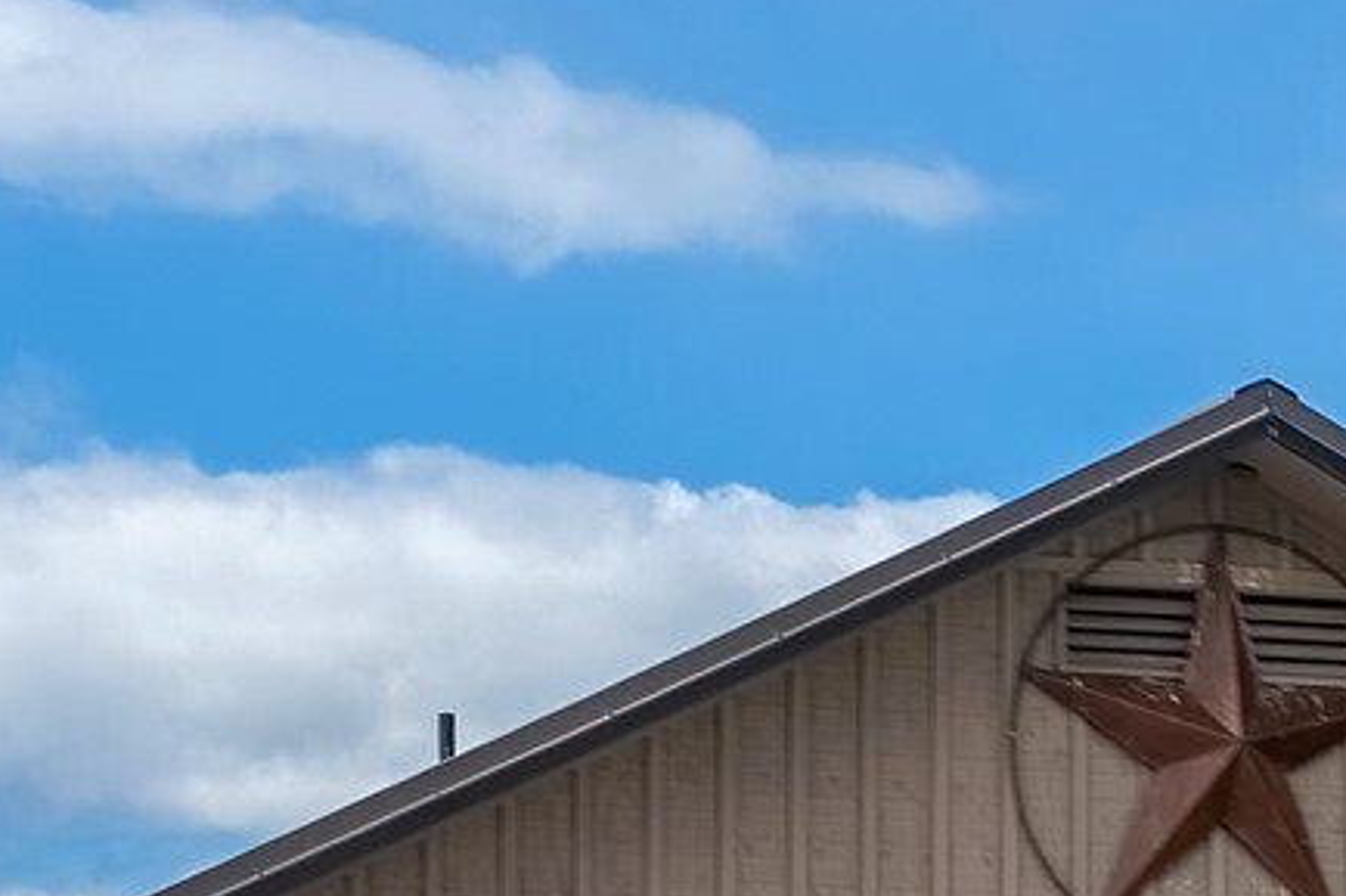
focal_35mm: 175
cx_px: 1161
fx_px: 6545
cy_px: 1442
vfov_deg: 7.7
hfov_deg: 11.7
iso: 100
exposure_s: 1/5000
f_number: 6.3
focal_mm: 44.8
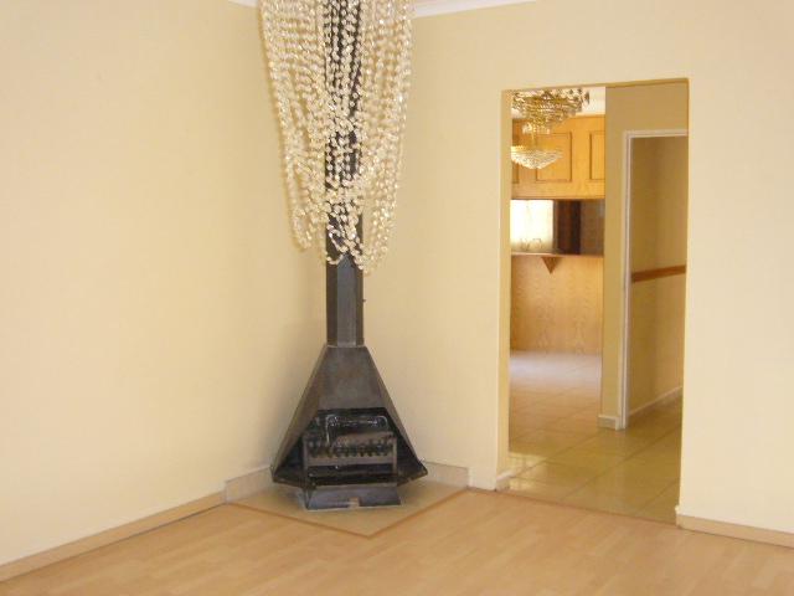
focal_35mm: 40
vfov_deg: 36.0
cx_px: 397
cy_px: 298
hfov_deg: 46.8
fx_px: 917
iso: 200
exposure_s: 1/30
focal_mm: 4.7
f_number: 2.8
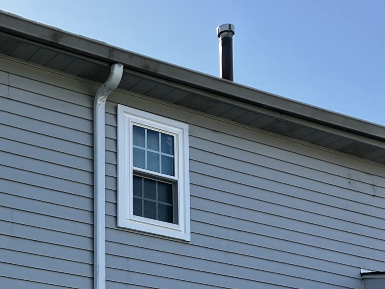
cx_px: -44
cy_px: 388
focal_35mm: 81
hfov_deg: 22.7
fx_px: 901
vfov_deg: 17.0
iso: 32
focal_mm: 3.99
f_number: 1.8
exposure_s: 1/827
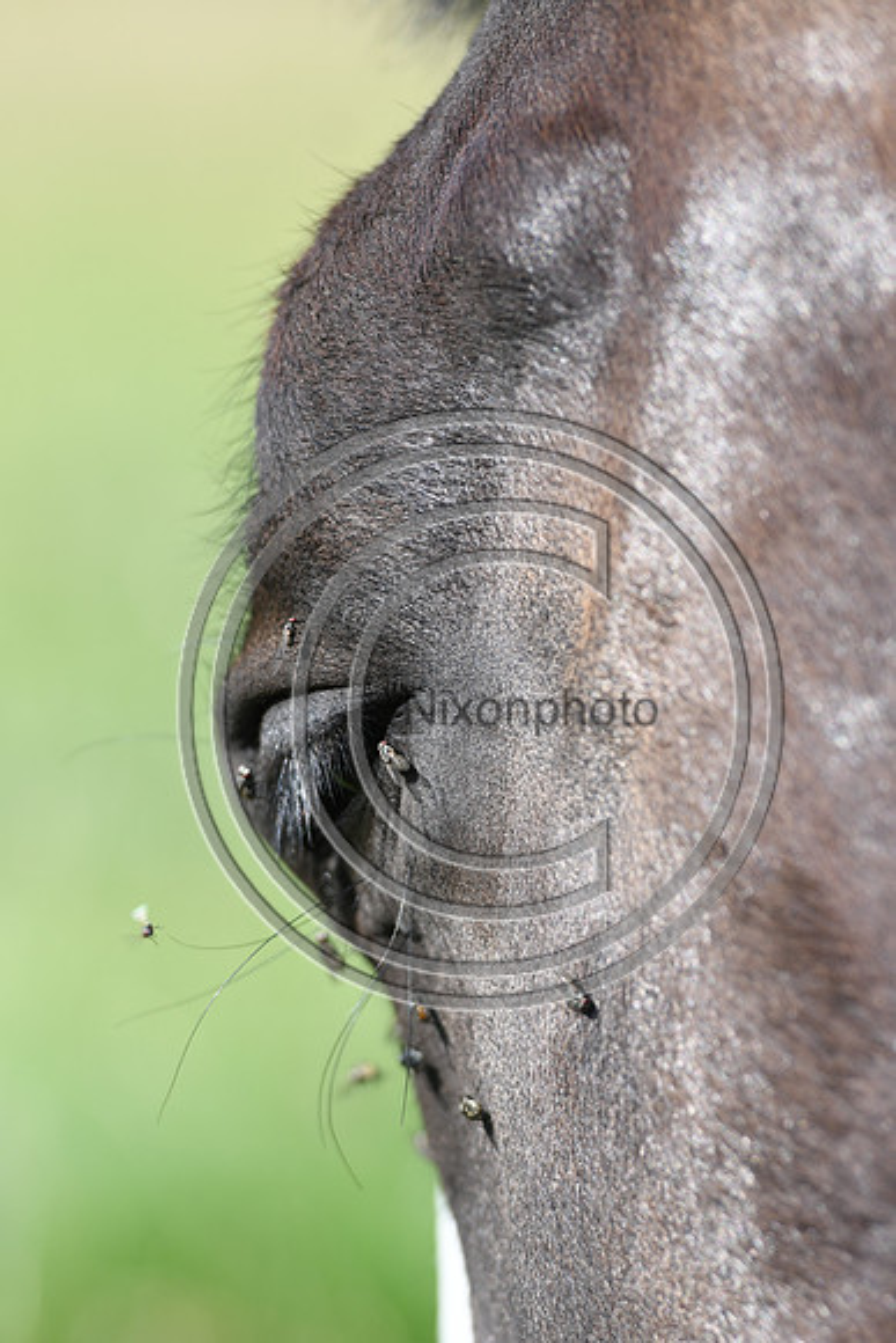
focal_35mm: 300
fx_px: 11192
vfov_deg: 6.9
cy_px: 672
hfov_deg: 4.6
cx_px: 448
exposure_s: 1/1250
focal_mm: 200
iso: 250
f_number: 3.5
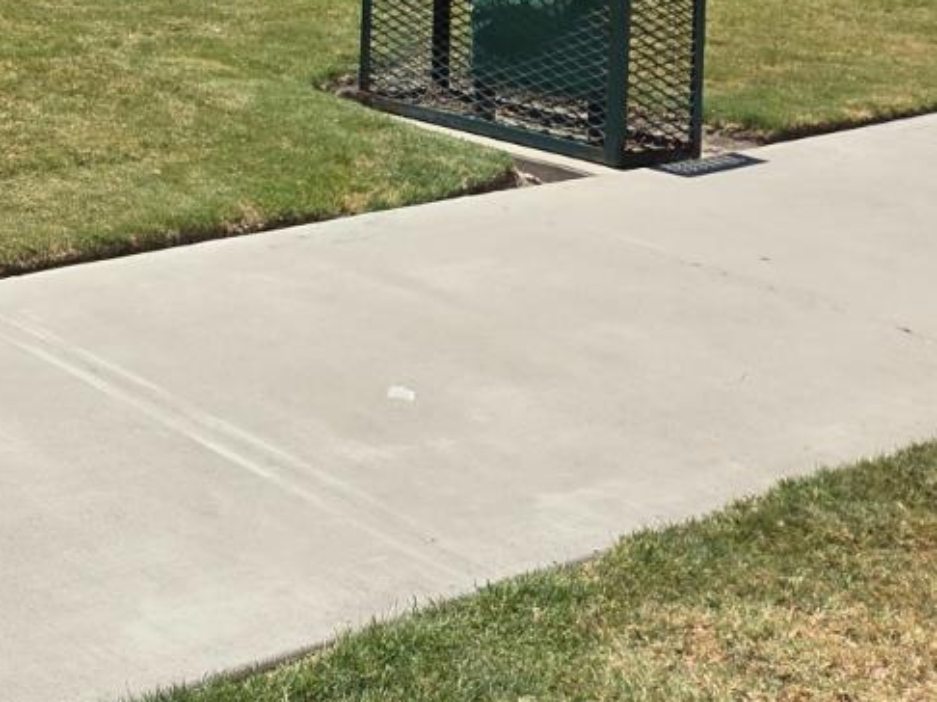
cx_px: -233
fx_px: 1921
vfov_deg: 18.7
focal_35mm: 71
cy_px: -298
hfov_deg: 24.4
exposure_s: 1/5862
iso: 80
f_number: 1.8
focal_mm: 5.4
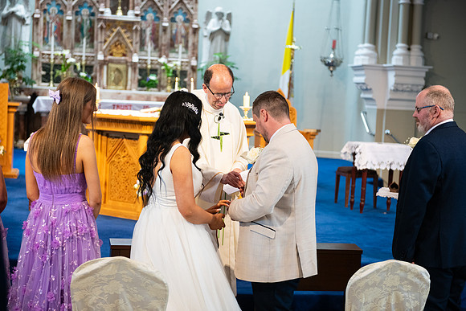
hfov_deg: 30.5
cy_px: 156
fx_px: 854
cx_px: 233
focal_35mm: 66
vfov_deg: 20.6
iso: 800
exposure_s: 1/160
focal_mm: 66
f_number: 3.5
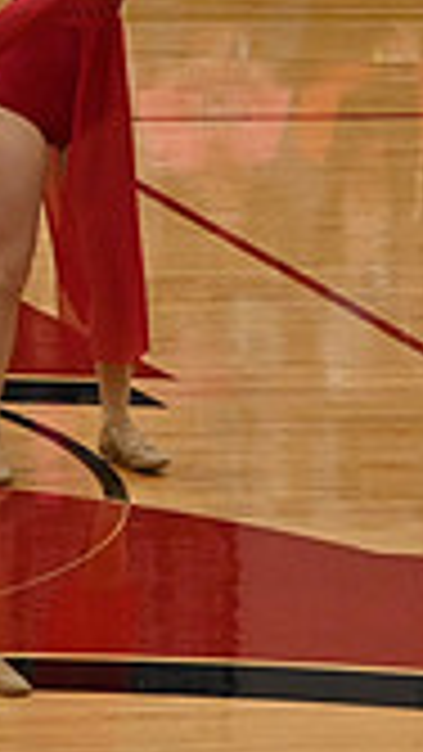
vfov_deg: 5.7
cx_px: -855
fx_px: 7593
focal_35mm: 381
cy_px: 74
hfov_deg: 3.1
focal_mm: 70
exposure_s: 1/400
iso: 5000
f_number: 4
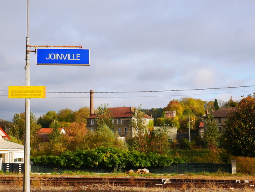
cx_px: 128
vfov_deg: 22.3
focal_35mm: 66
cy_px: 96
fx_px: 486
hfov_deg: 29.4
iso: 200
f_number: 8
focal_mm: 33
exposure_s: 1/320
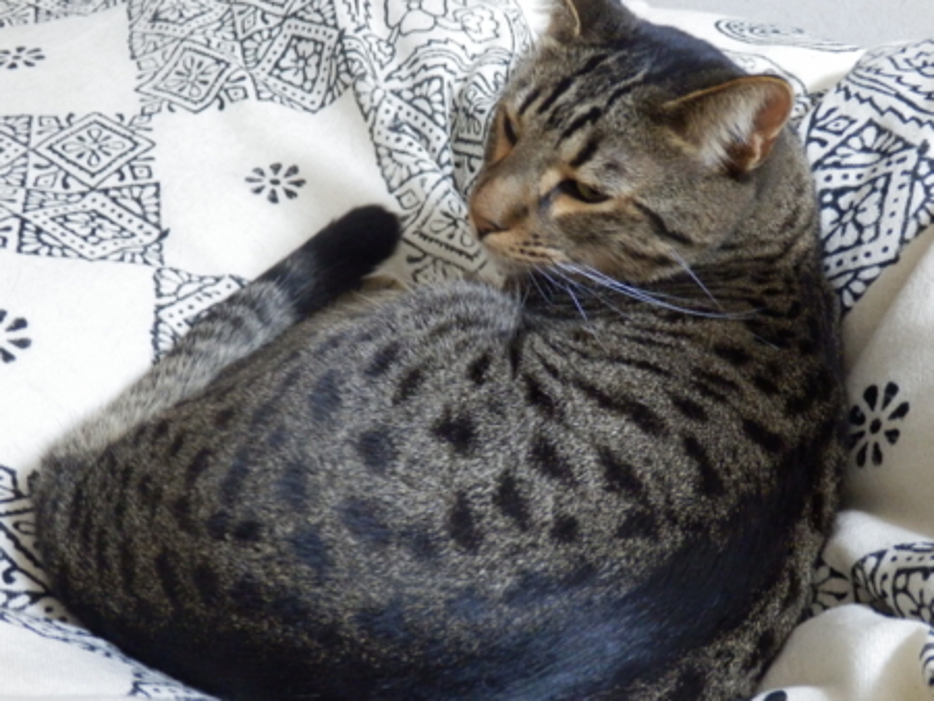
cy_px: 350
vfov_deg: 29.7
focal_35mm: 49
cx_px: 467
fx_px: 1323
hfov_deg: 38.9
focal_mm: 8.9
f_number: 4
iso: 1000
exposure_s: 1/10
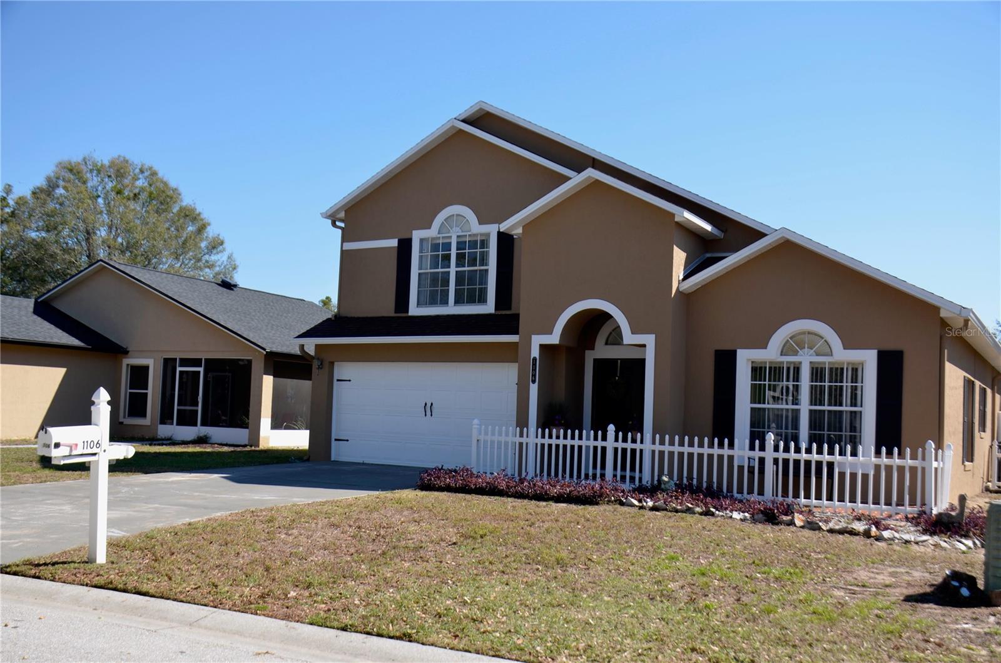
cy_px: 332
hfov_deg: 55.2
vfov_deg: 38.2
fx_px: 957
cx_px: 500
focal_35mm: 34
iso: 100
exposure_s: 1/250
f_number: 7.1
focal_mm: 23
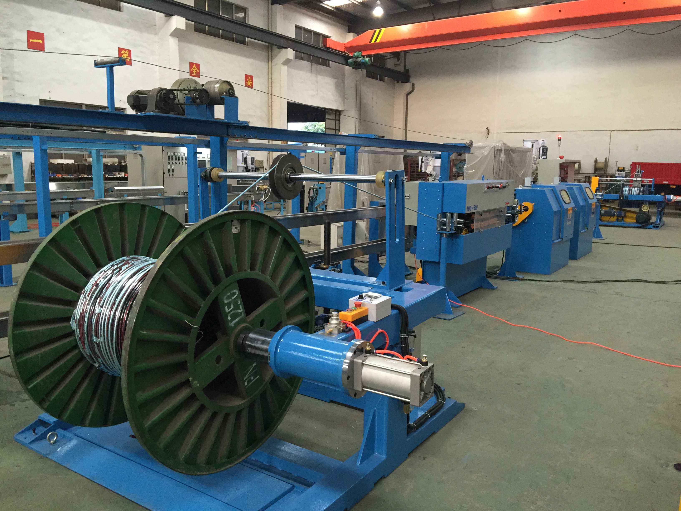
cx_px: 340
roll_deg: -2.2
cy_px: 256
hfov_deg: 61.7
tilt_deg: -8.0
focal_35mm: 29
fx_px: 571
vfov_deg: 48.2
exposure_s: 1/24
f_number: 2.2
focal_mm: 4.15
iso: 250
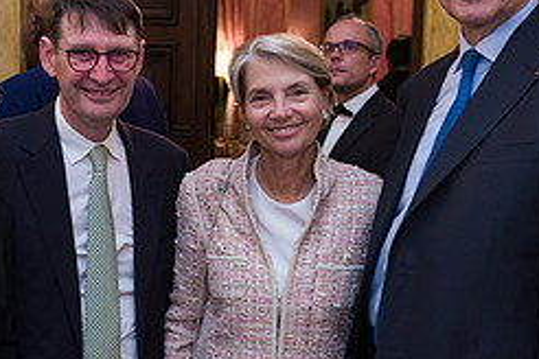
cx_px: 172
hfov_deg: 32.1
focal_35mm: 62
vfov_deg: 21.9
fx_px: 928
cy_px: 171
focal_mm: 26
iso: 1600
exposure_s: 1/125
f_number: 3.2
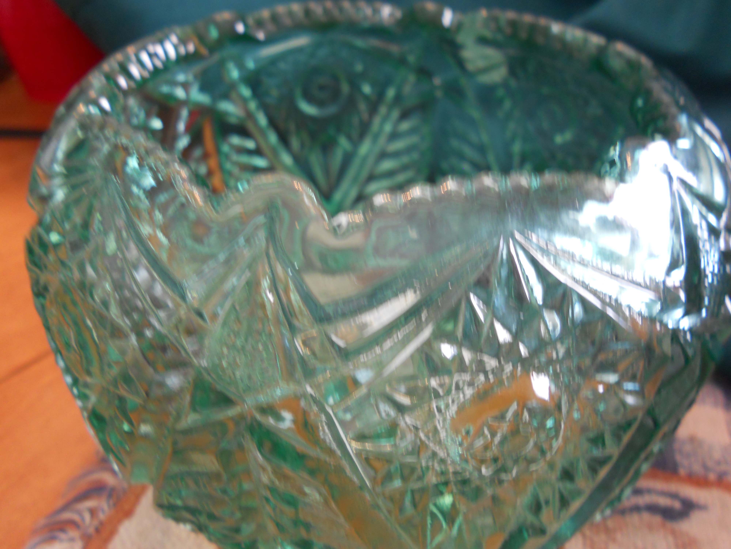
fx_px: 676
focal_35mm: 32
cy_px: 274
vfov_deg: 44.2
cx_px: 366
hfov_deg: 56.8
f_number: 3.5
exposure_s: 1/30
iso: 200
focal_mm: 5.8
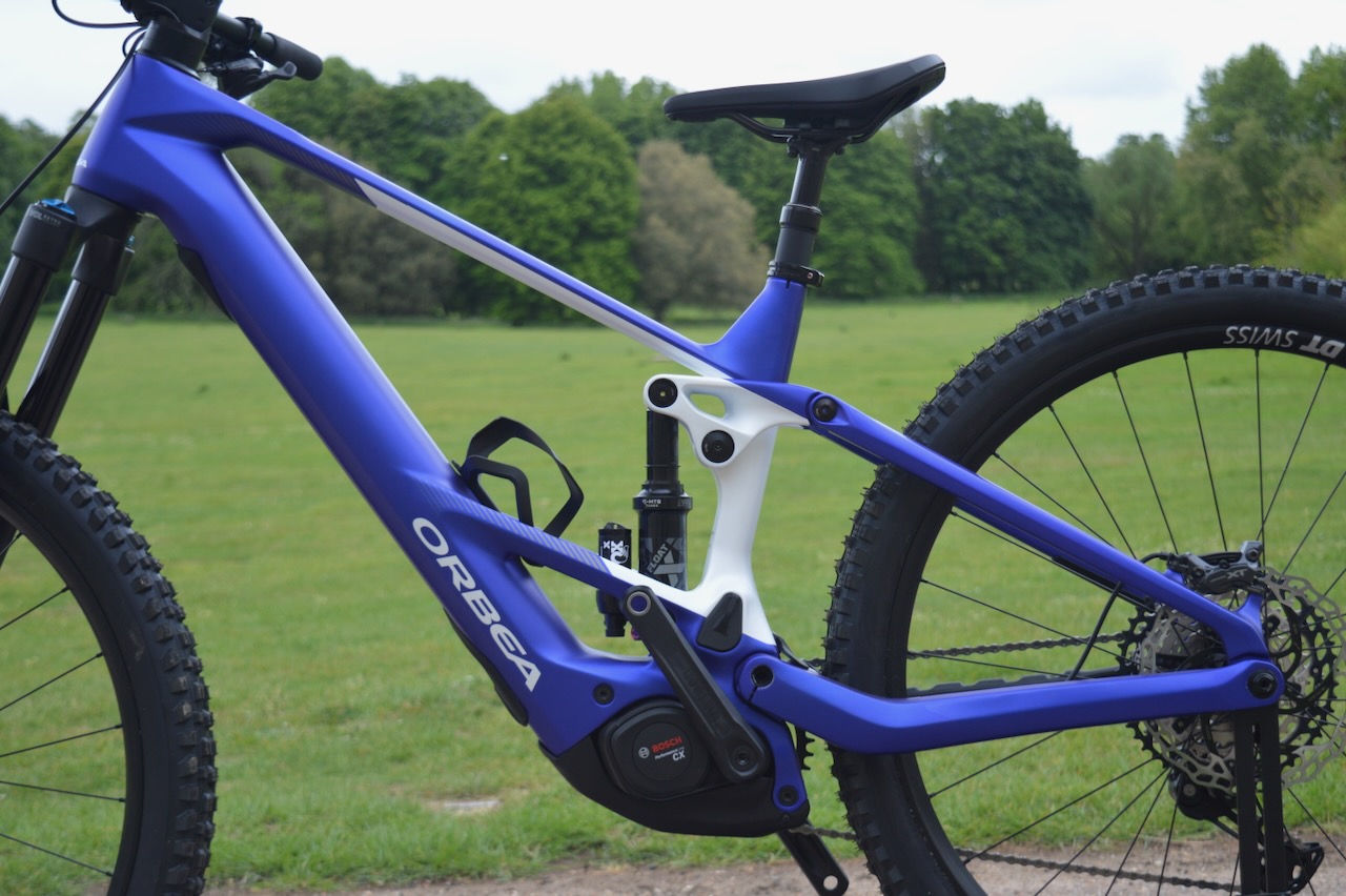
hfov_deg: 33.4
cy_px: 448
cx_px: 673
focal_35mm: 60
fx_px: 2242
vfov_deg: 22.6
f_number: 5.6
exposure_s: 1/125
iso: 320
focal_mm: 40
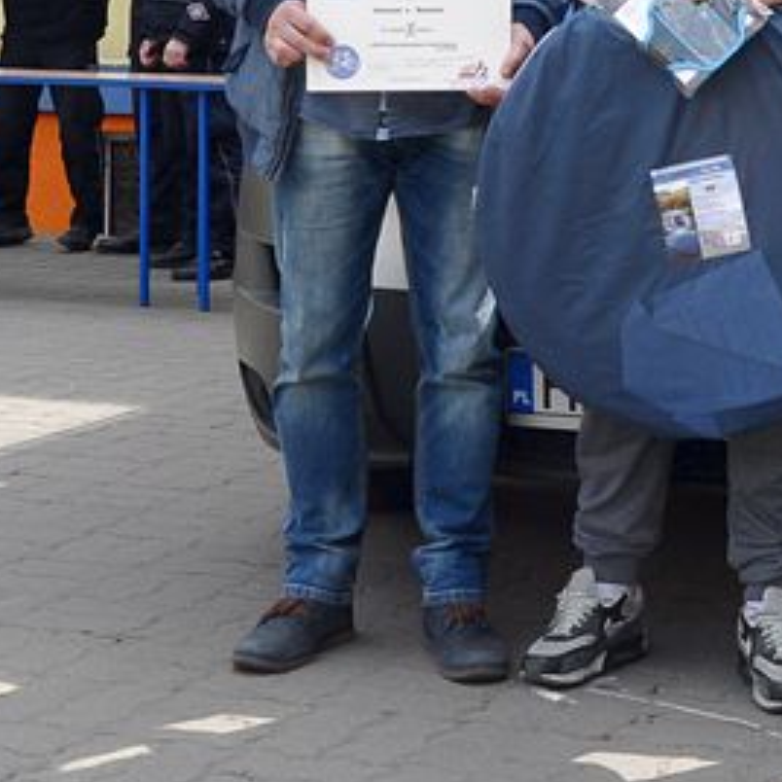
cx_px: 750
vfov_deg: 17.5
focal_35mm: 97
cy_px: 4
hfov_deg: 17.6
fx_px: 2479
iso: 500
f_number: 10
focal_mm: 24
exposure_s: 1/320
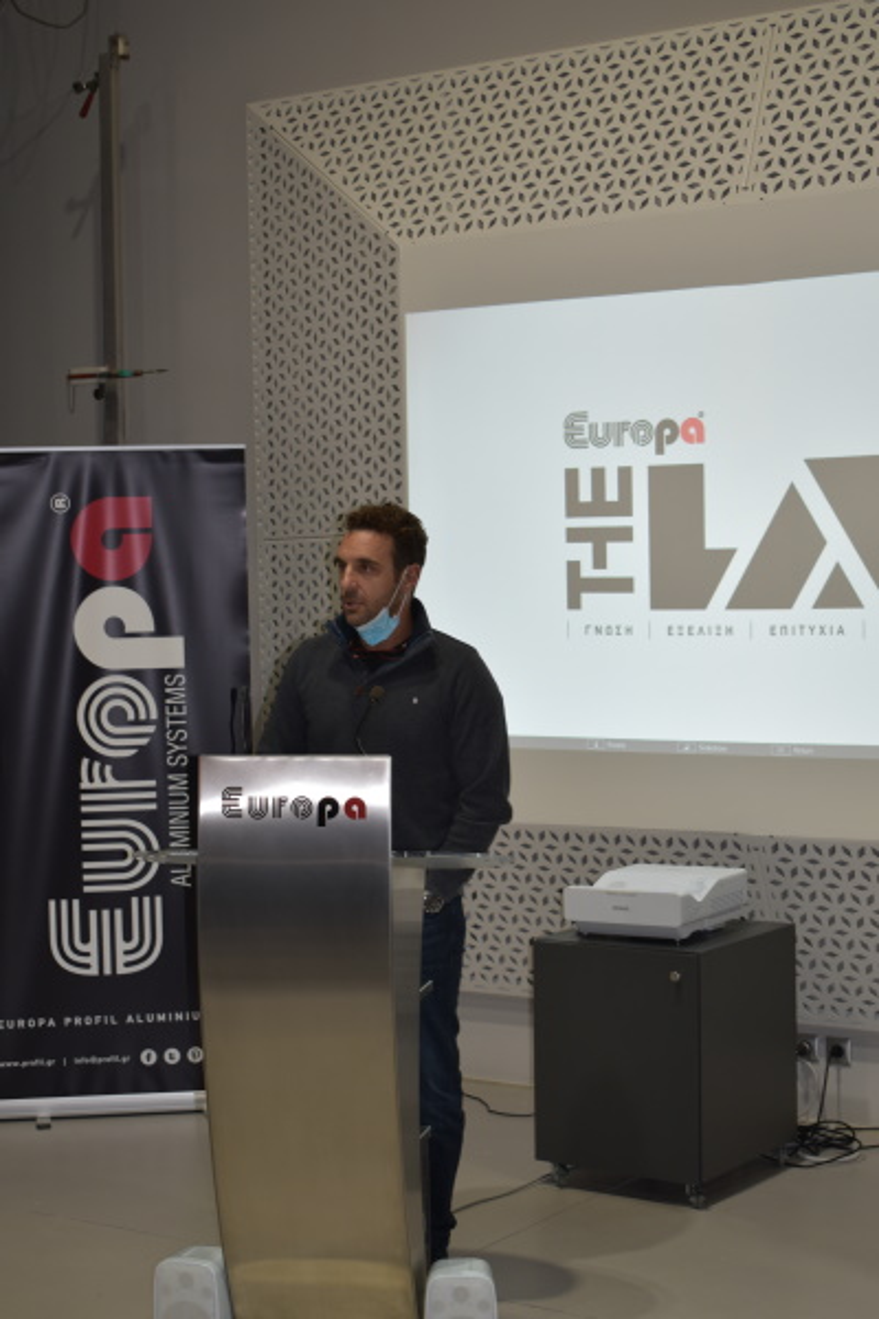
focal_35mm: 60
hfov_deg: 22.6
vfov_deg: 33.4
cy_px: 660
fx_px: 2197
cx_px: 440
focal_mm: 40
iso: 200
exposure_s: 1/30
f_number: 4.8
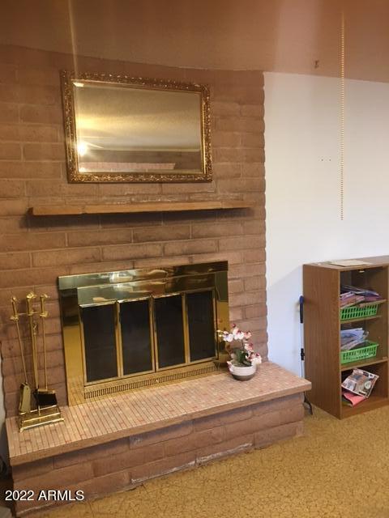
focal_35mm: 29
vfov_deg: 61.7
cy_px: 259
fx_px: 435
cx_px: 194
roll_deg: +3.2
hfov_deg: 48.2
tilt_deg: -4.9
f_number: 2.2
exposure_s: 1/15
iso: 64
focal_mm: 4.15
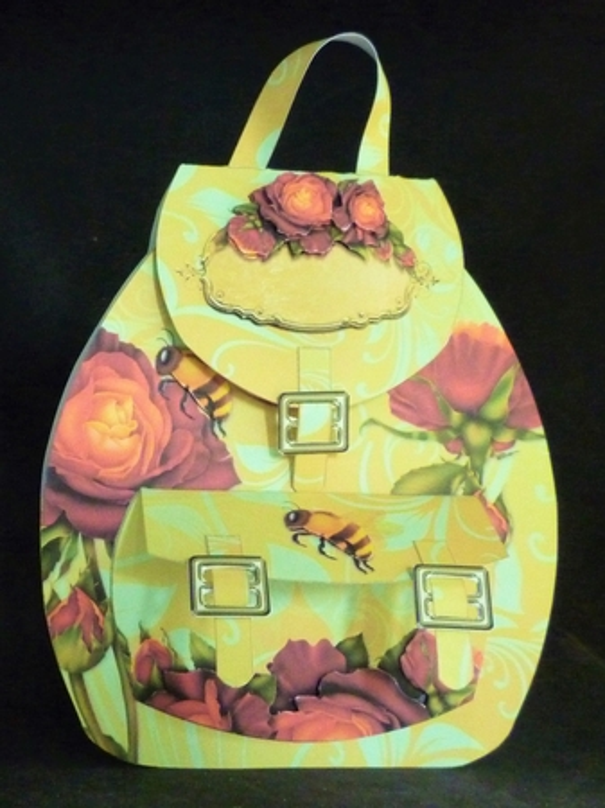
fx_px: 676
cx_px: 302
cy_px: 404
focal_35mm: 29
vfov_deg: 61.7
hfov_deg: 48.2
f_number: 3.3
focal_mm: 5.2
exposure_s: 1/20
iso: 800
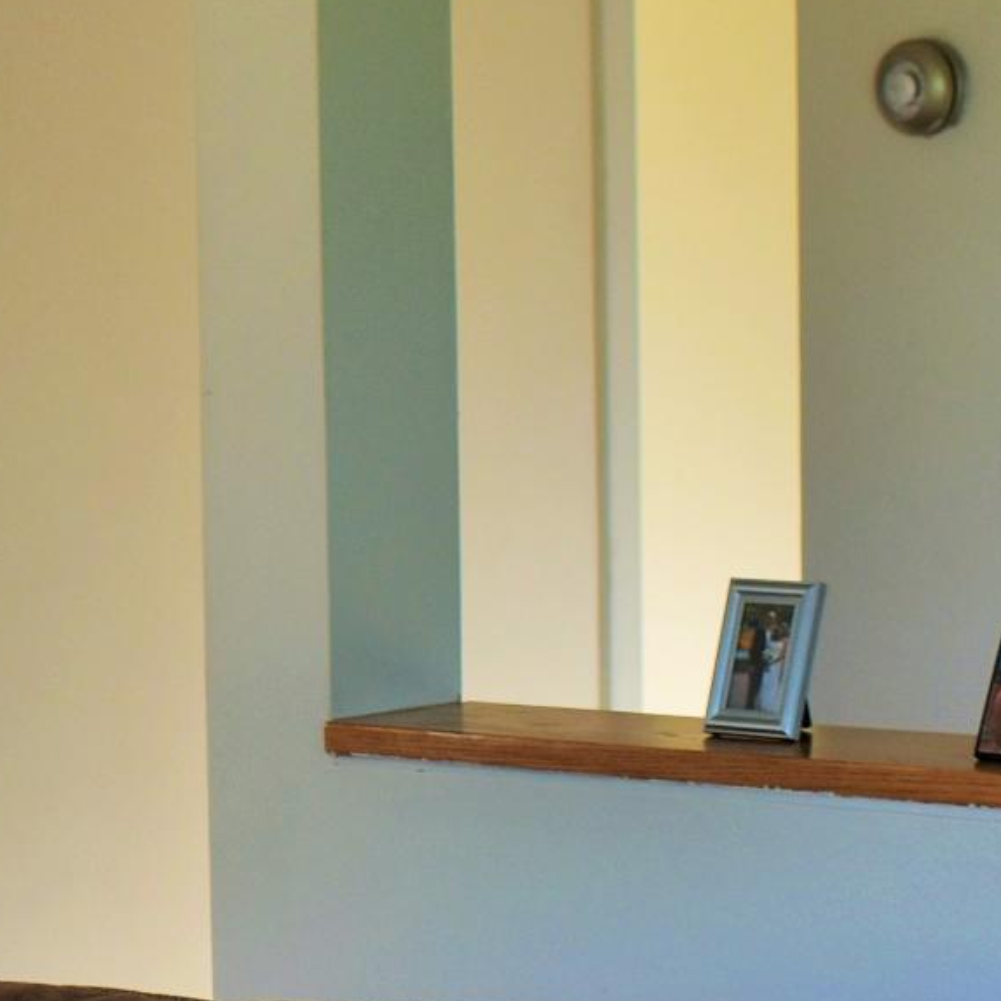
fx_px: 5235
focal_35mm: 160
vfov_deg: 10.9
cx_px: -283
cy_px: 467
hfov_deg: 10.7
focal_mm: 24
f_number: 3.8
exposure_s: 1/80
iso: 200
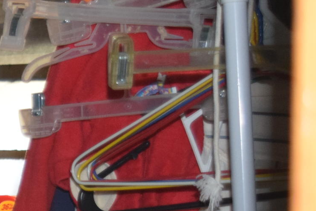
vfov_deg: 6.6
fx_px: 1808
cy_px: 330
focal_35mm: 206
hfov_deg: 9.6
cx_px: -222
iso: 1250
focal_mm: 34
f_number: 4.5
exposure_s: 1/60
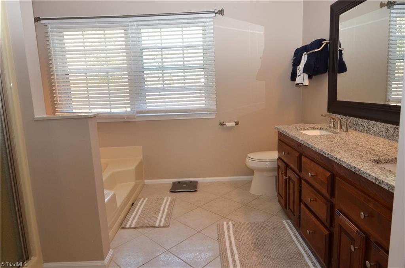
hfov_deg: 95.1
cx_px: 202
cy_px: 134
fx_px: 185
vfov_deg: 71.7
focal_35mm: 16
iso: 400
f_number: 5.6
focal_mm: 11
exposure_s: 1/60
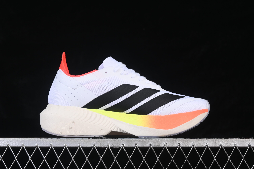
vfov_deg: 18.2
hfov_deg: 27.0
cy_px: 84
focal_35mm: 75
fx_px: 529
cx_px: 127
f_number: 8
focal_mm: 50
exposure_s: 1/80
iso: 160
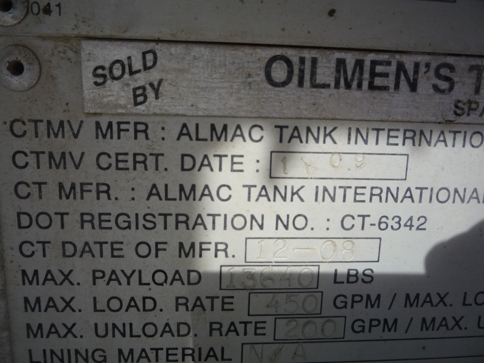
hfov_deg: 60.0
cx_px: 242
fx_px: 419
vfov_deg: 46.8
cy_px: 182
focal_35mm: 30
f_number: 4
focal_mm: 5.2
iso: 100
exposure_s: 1/400
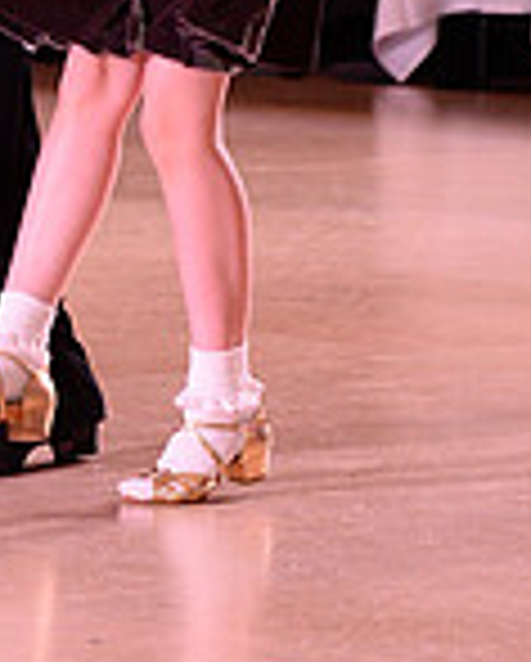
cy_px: -311
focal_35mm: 443
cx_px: 16
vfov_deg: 4.3
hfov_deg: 3.5
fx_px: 8685
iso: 2500
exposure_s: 1/250
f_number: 5
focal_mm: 120
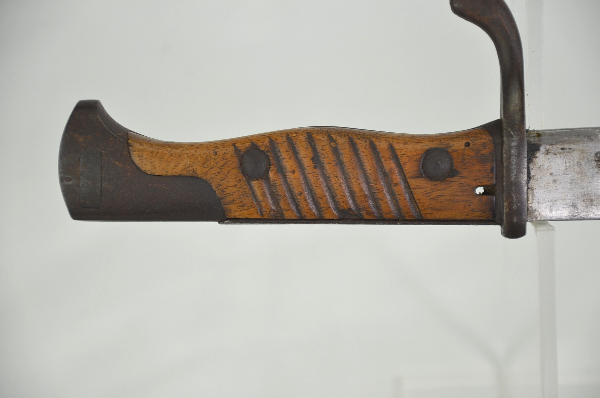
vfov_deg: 9.1
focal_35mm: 150
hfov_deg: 13.7
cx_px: 300
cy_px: 199
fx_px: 2495
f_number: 5.6
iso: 500
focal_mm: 100
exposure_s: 1/250
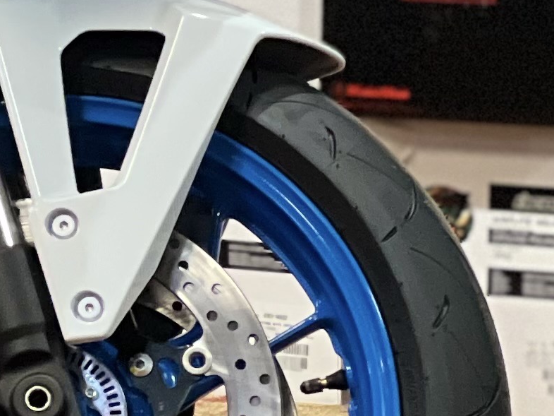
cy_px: -35
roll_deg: -0.3
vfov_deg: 3.8
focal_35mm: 395
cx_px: -691
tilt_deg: -3.8
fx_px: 6320
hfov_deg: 4.9
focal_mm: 9
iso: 400
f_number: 2.8
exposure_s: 1/24
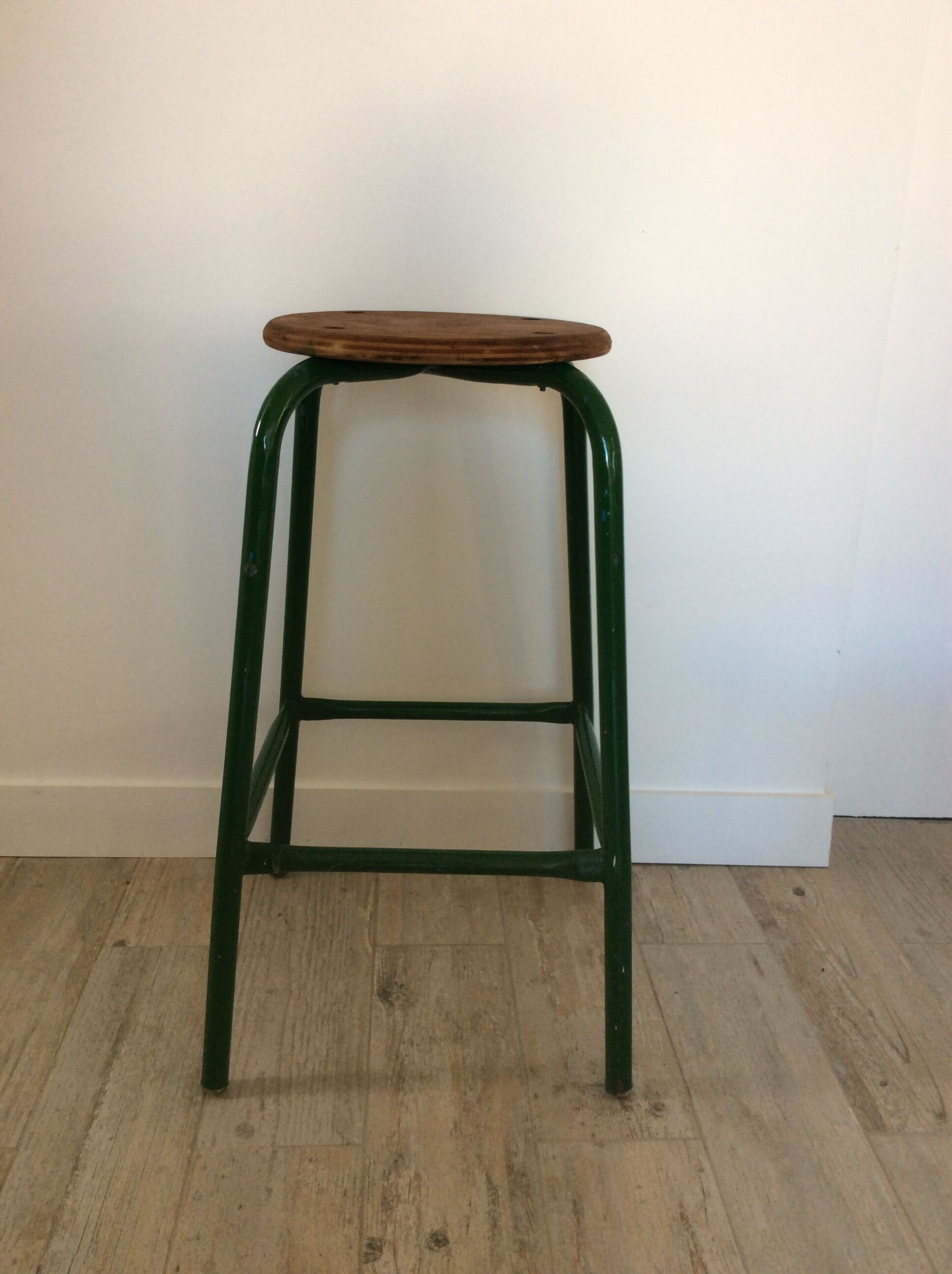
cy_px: 637
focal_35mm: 32
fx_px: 1177
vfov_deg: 56.9
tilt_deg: -18.9
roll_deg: -0.4
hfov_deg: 44.1
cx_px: 476
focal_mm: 3.3
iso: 40
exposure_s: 1/25
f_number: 2.4
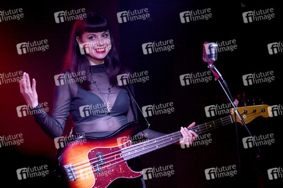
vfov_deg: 10.5
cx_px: 142
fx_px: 1021
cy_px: 94
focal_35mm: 130
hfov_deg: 15.8
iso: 2000
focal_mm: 130
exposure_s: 1/160
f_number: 3.5
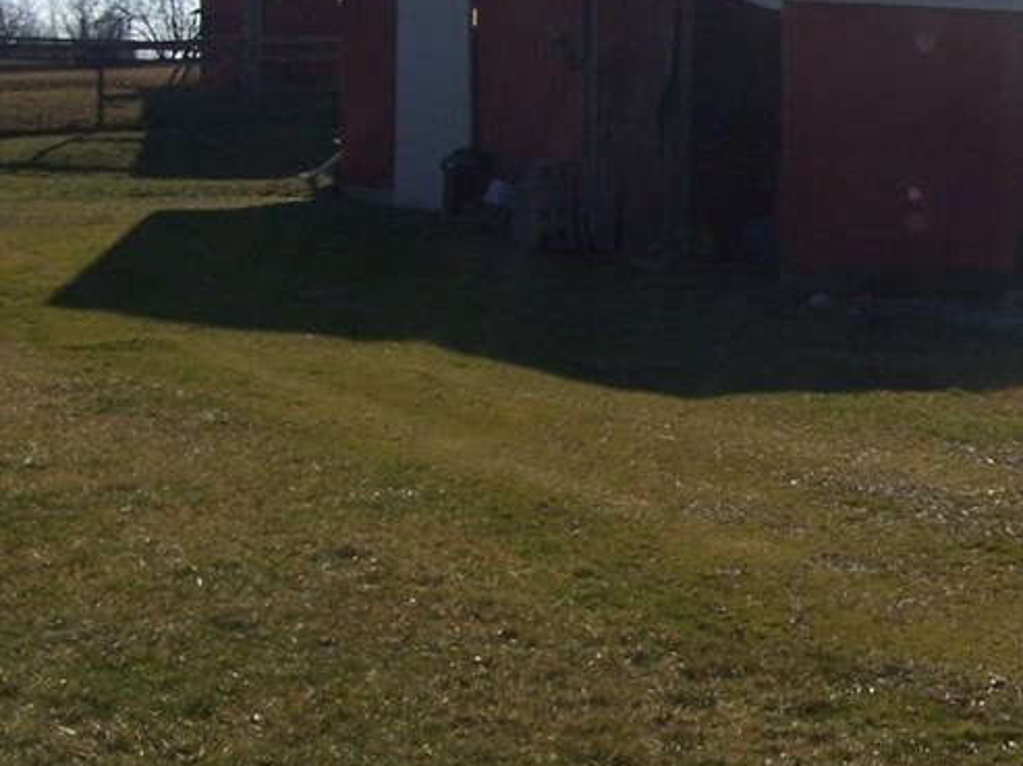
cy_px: 75
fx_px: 2333
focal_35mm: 79
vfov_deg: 18.3
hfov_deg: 23.8
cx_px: 979
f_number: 5.6
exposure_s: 1/750
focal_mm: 6.3
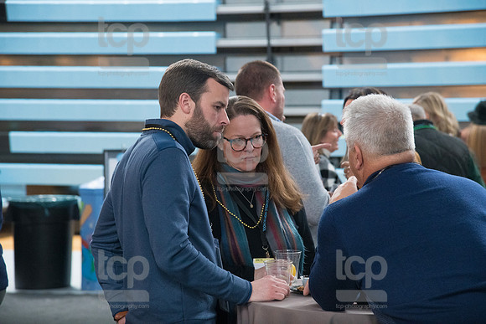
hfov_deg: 19.5
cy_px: 162
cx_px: 243
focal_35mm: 105
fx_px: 1418
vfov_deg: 13.0
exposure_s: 1/250
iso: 4000
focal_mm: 105
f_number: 5.6
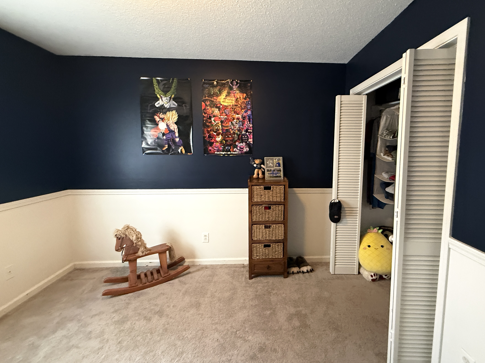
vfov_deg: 78.0
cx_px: 269
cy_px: 171
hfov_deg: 94.1
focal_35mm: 16
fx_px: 224
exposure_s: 1/60
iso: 640
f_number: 2.2
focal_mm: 2.22
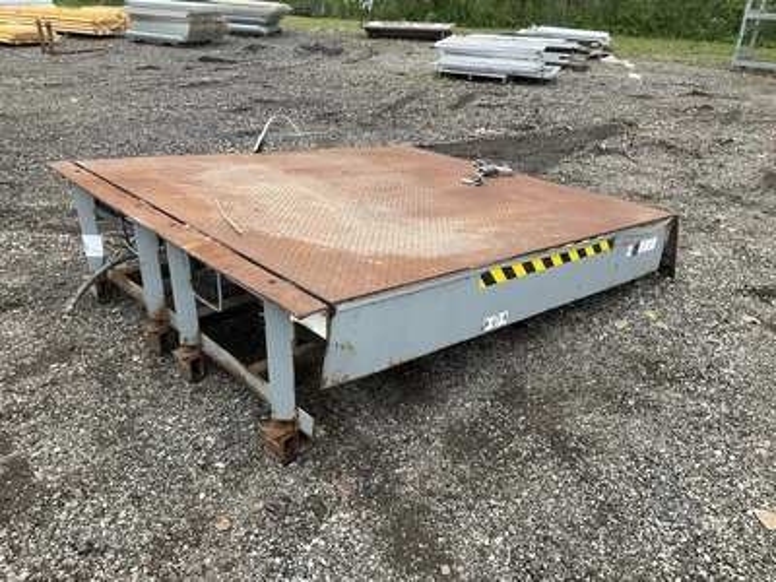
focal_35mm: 29
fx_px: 650
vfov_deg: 48.2
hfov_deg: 61.7
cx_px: 388
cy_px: 291
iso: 25
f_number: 1.8
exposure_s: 1/329
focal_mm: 3
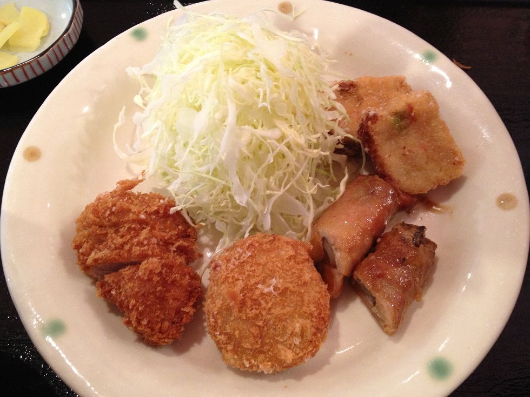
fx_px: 536
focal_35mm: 35
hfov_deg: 52.6
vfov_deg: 40.7
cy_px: 198
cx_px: 265
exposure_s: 1/20
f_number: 2.4
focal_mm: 4.28
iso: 200
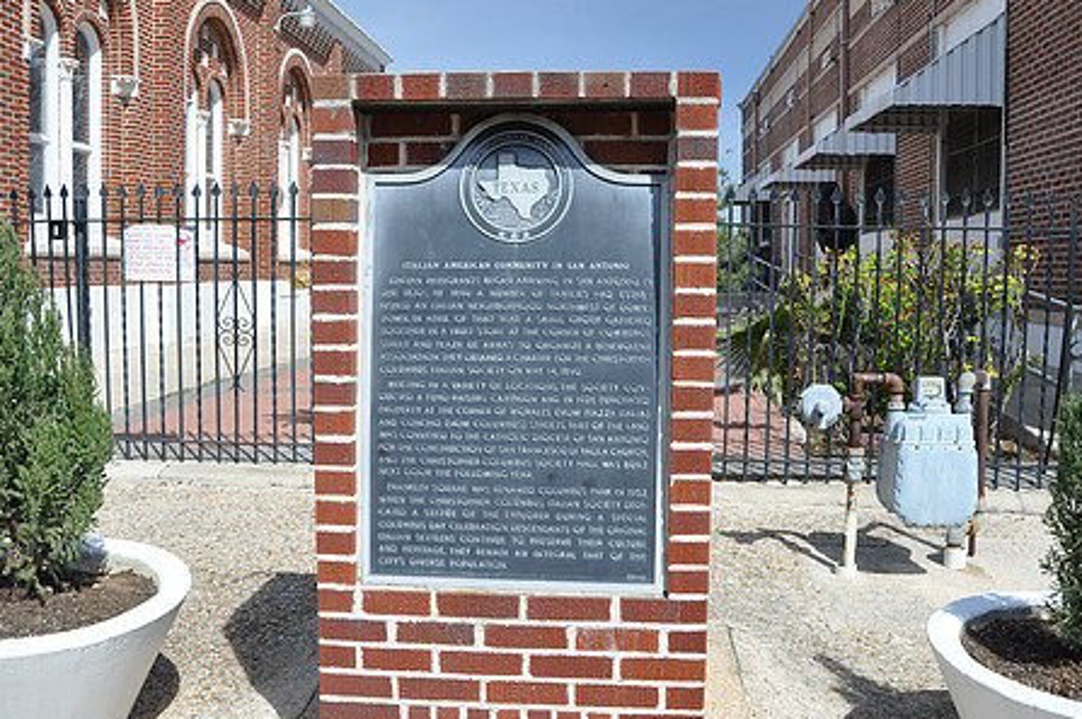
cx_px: 537
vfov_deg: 37.8
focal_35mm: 35
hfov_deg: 54.5
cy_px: 367
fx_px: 1051
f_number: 7.1
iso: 200
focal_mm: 18
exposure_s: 1/200
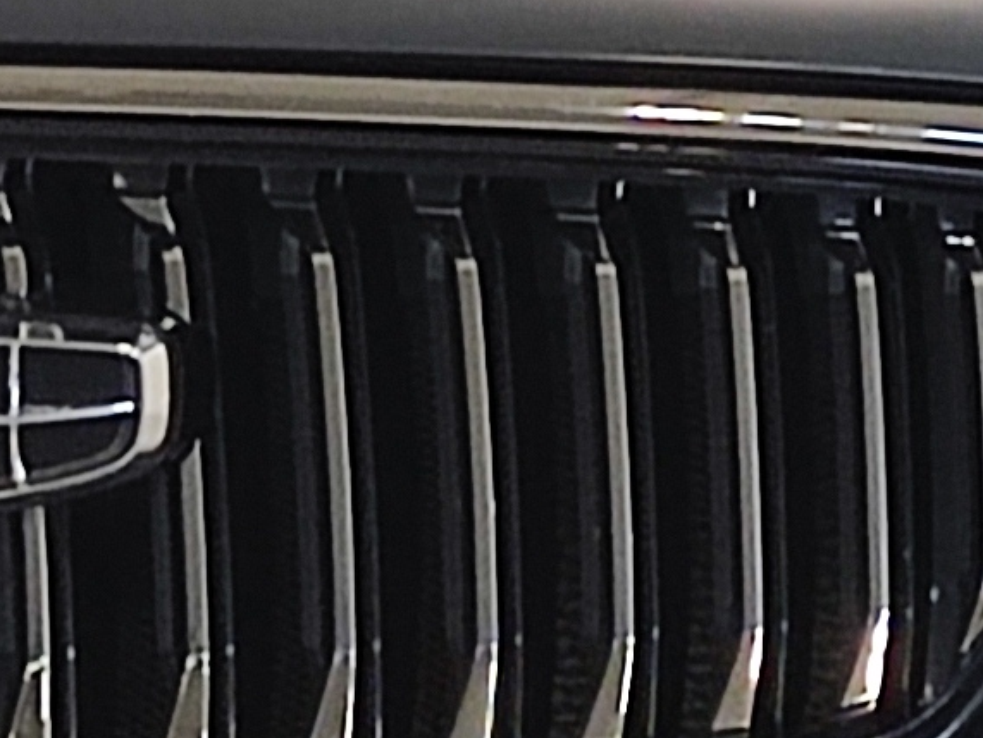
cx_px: 1393
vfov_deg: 4.2
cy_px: 138
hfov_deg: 5.5
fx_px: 10144
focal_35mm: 357
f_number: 1.79
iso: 223
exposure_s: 1/50
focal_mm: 4.74
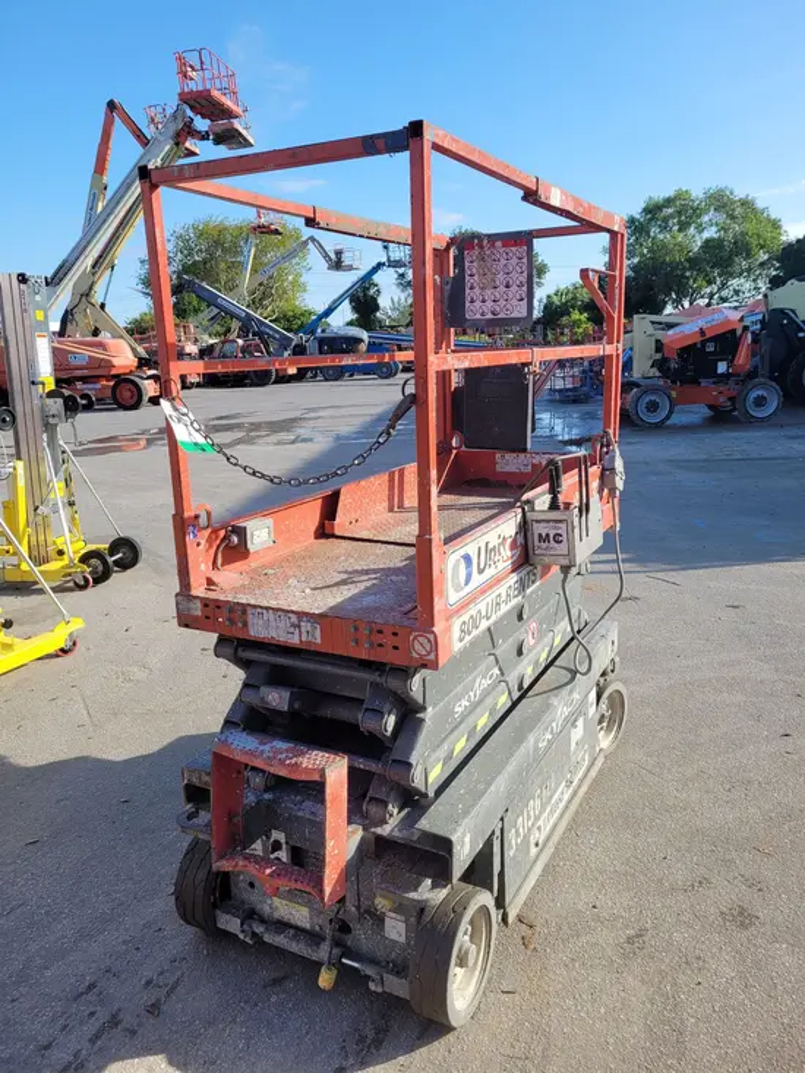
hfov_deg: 53.1
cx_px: 402
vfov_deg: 67.3
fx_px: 806
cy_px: 536
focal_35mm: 26
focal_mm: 5.4
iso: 40
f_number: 1.8
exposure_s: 1/1339
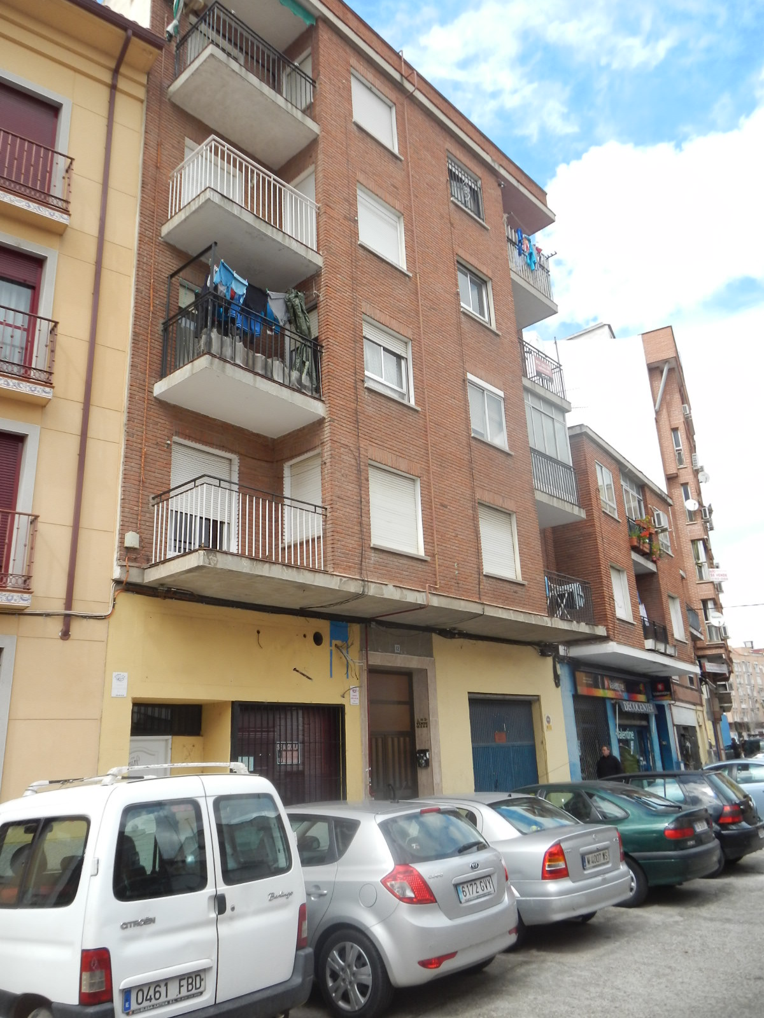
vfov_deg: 69.4
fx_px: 736
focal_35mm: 25
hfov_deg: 54.9
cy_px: 509
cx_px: 382
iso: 125
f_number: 3.2
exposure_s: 1/640
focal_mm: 4.5
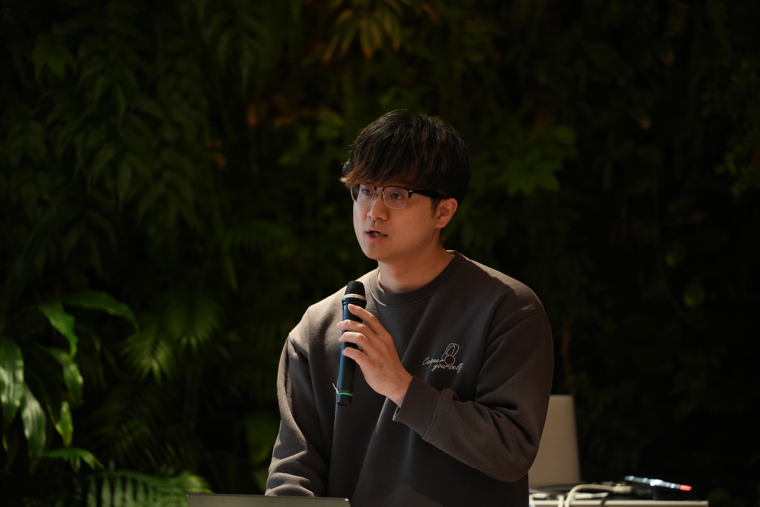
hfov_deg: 11.4
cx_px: 379
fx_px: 3821
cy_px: 254
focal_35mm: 181
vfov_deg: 7.6
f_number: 2.8
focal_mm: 180
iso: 3200
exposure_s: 1/160
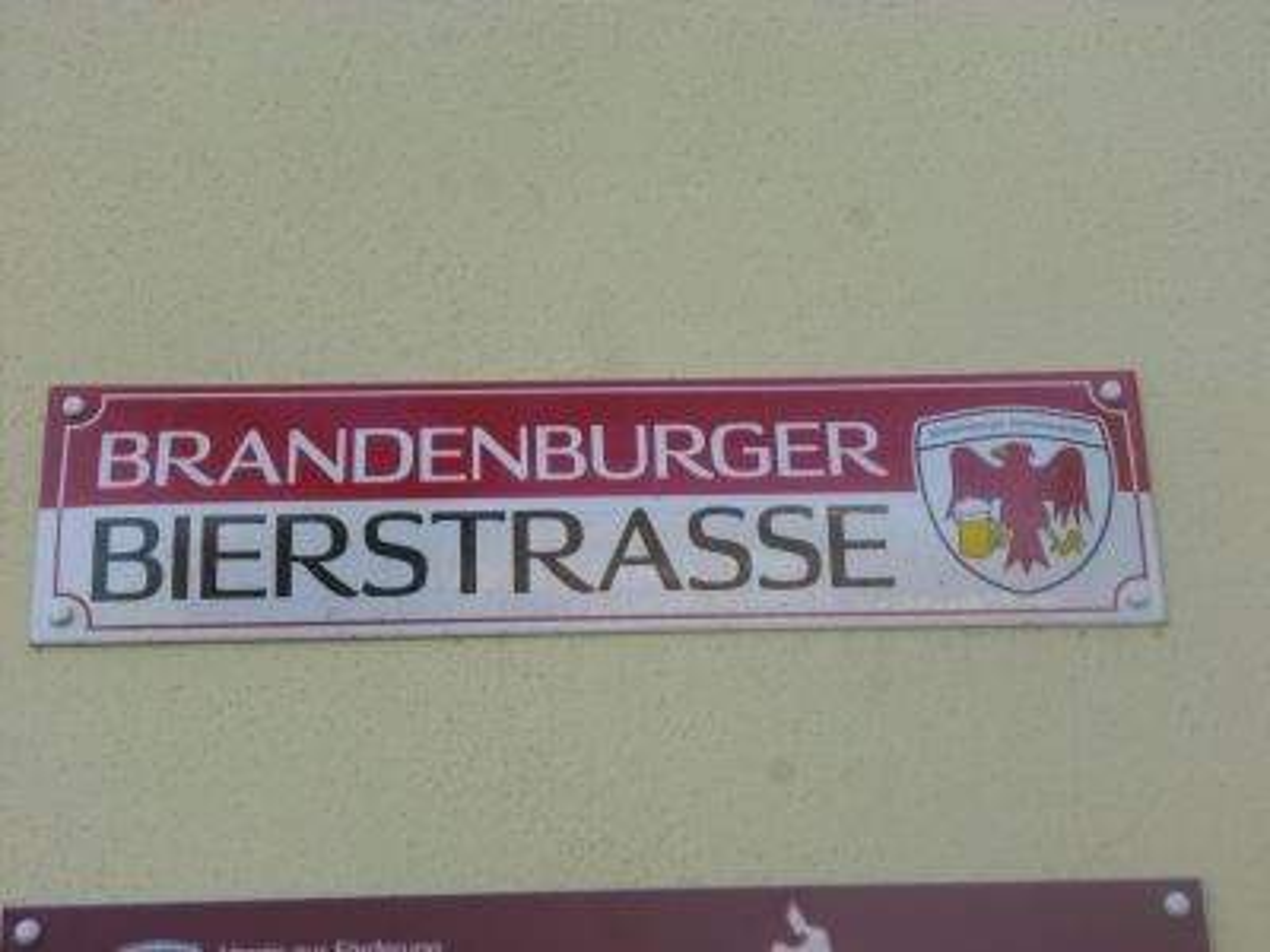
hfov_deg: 31.7
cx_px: 635
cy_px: 476
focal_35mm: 61
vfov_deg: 24.0
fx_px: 2238
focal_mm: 10.9
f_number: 4.1
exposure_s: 1/160
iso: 100
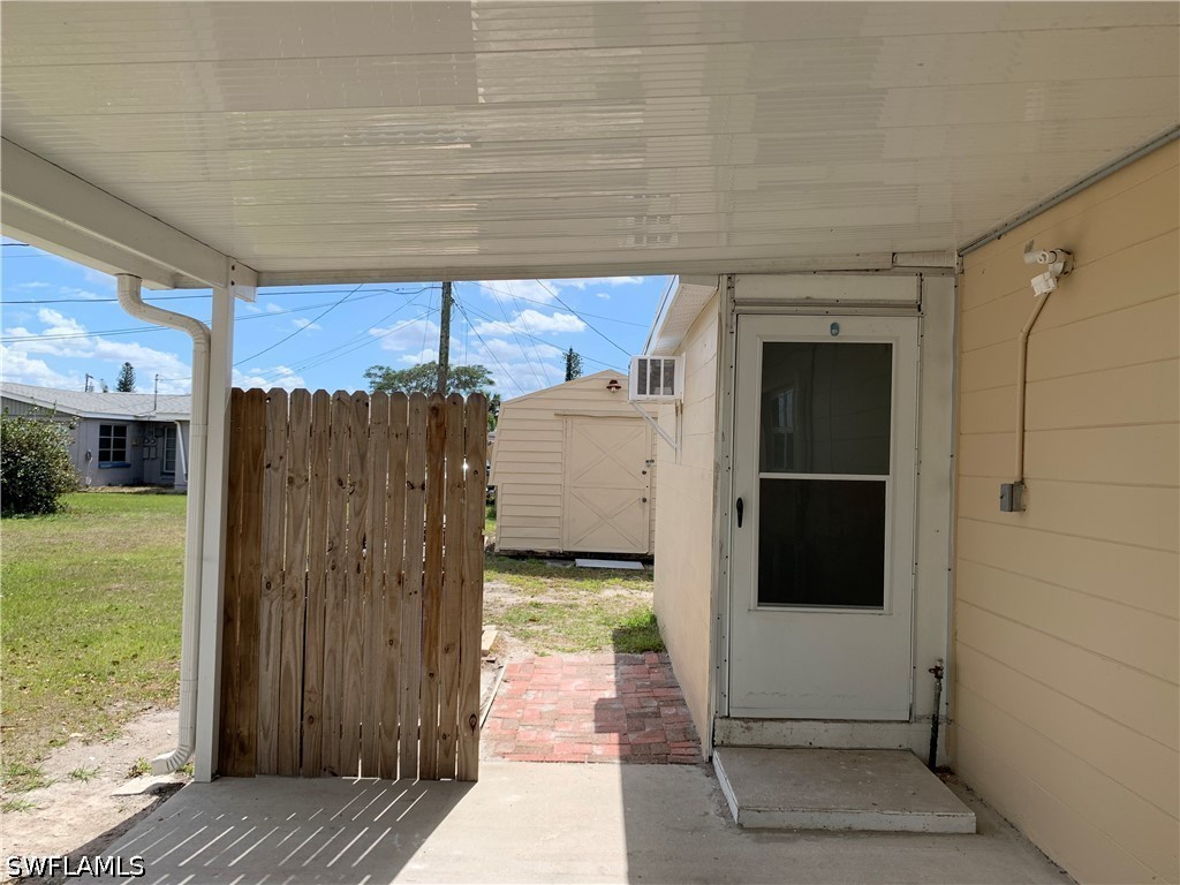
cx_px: 590
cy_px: 442
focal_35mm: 26
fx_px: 886
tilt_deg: -0.6
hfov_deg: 67.3
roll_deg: -2.8
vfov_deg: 53.1
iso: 25
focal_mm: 4.25
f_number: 1.8
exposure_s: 1/1689
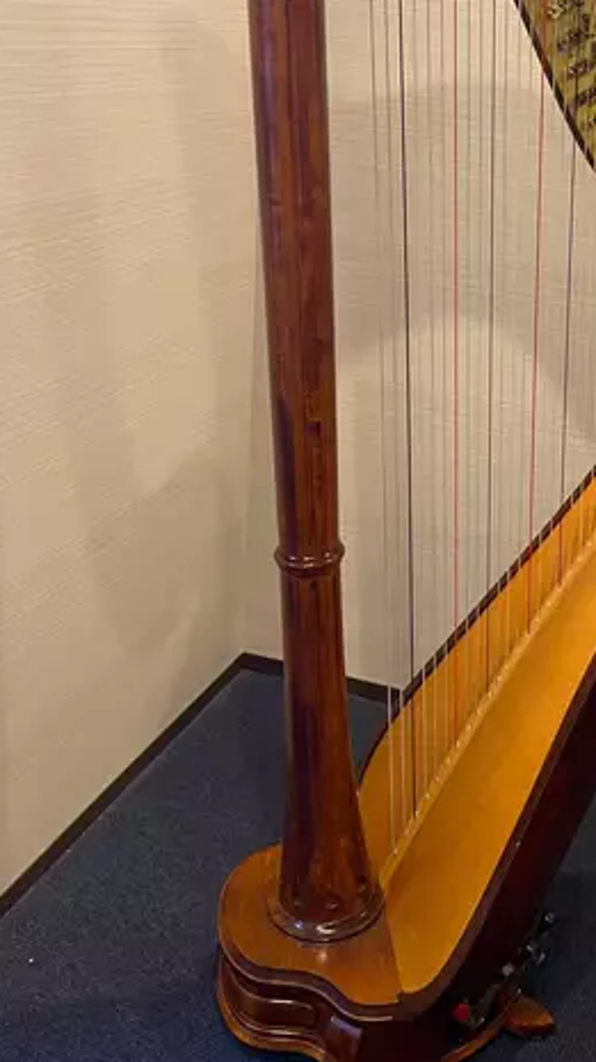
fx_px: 1126
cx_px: 500
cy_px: 345
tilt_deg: -14.5
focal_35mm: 40
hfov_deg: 28.8
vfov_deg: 49.5
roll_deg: -4.6
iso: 400
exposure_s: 1/50
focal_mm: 4.25
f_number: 1.8
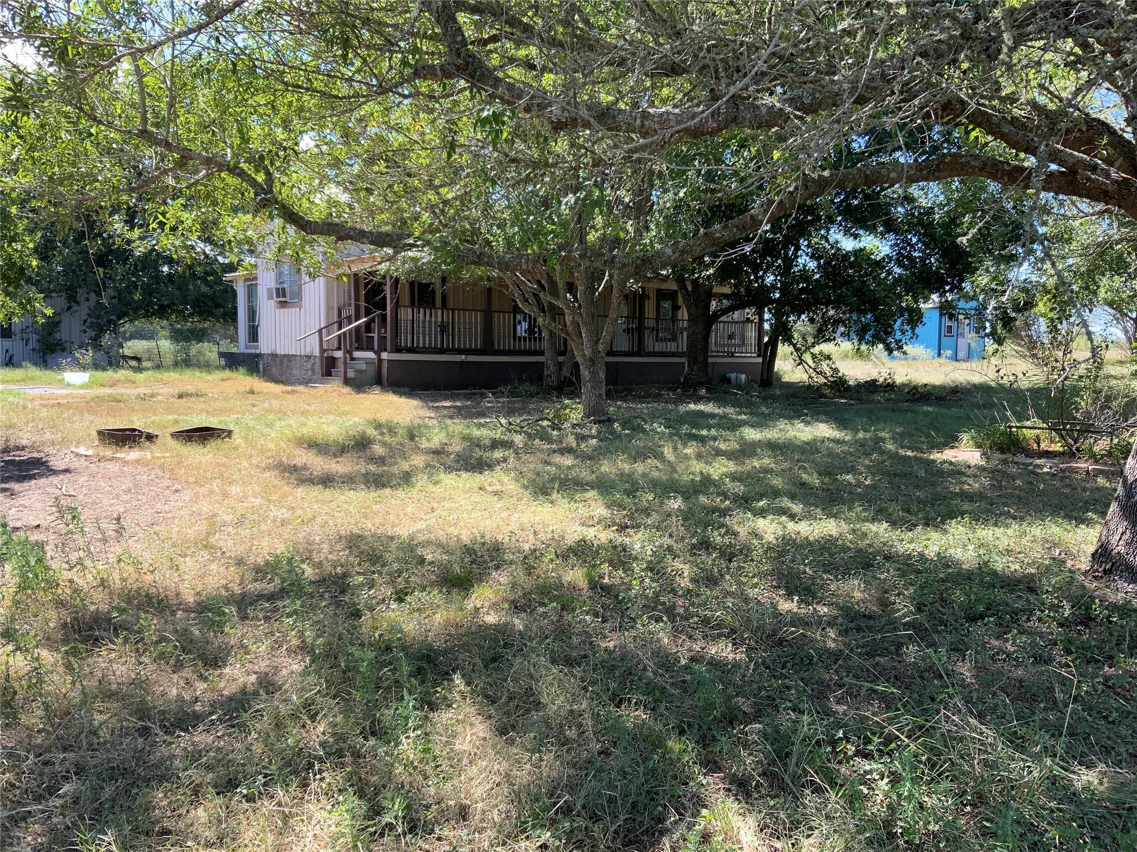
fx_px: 953
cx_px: 568
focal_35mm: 29
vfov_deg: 48.2
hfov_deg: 61.7
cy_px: 426
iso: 16
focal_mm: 3
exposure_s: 1/412
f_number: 1.8
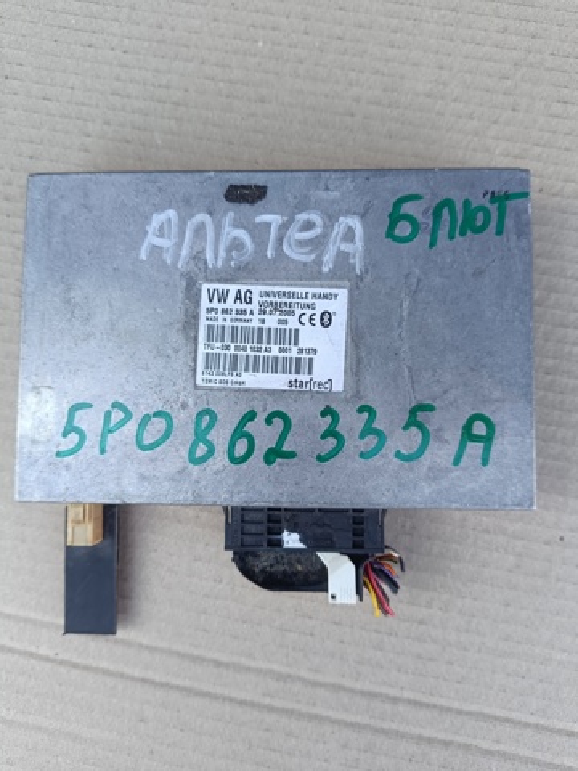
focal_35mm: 24
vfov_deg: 71.6
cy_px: 386
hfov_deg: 56.8
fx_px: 534
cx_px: 289
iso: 72
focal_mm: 5.59
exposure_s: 1/102
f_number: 1.88
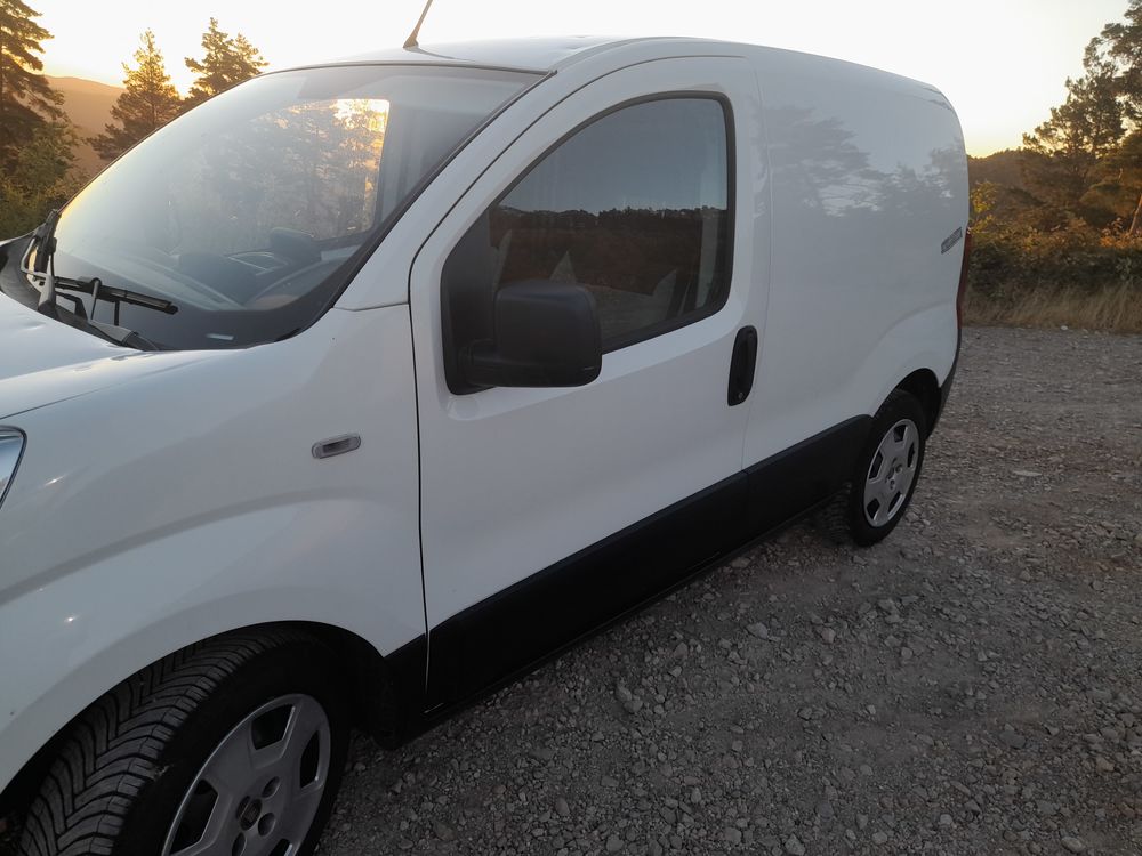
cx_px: 571
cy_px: 428
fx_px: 825
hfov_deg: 69.4
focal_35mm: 25
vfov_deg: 54.9
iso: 32
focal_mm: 4.6
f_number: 2
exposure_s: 1/100
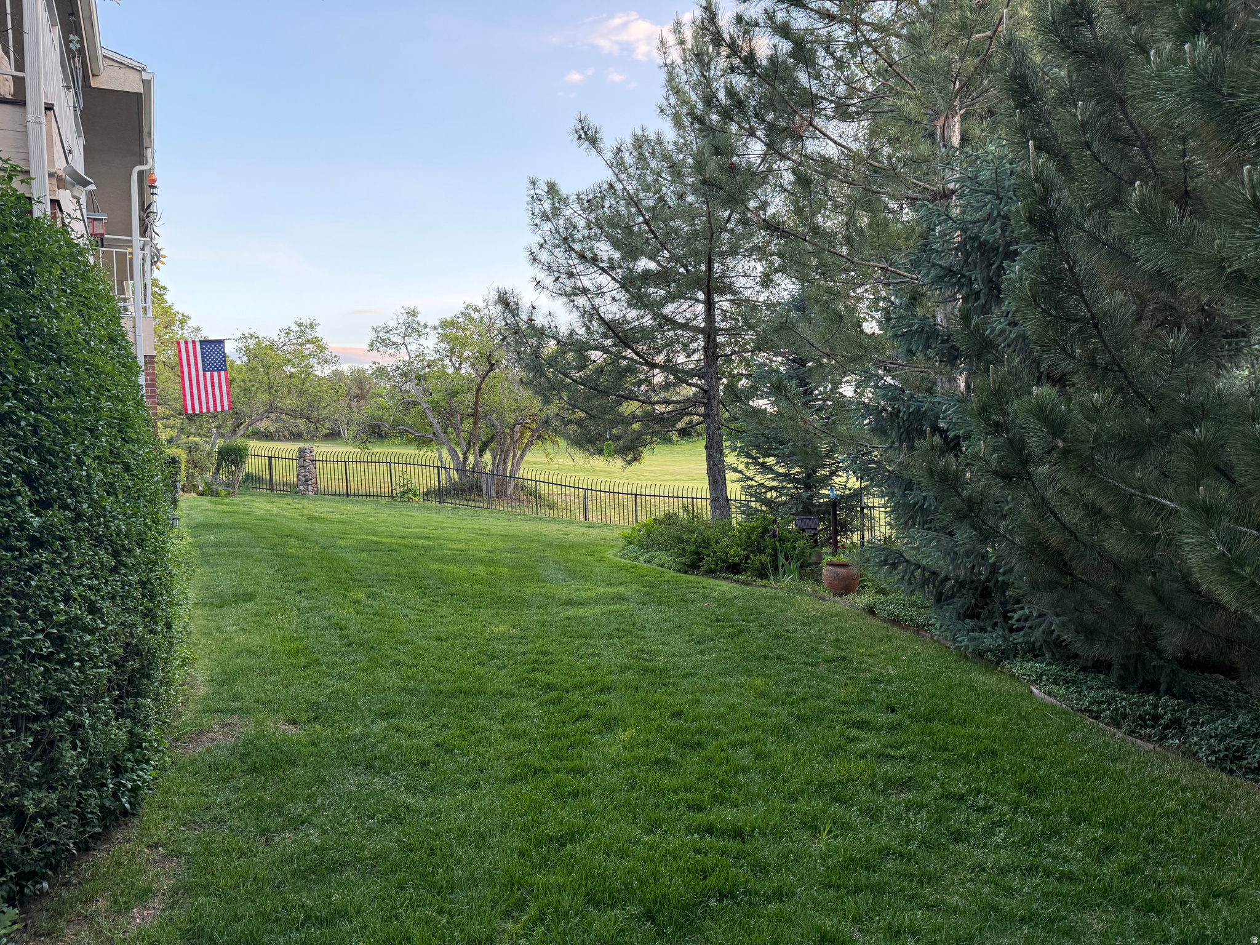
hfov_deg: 71.6
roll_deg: +2.6
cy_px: 472
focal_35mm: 24
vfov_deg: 56.8
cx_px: 630
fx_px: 874
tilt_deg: -2.7
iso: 125
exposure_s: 1/121
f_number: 1.78
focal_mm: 6.76
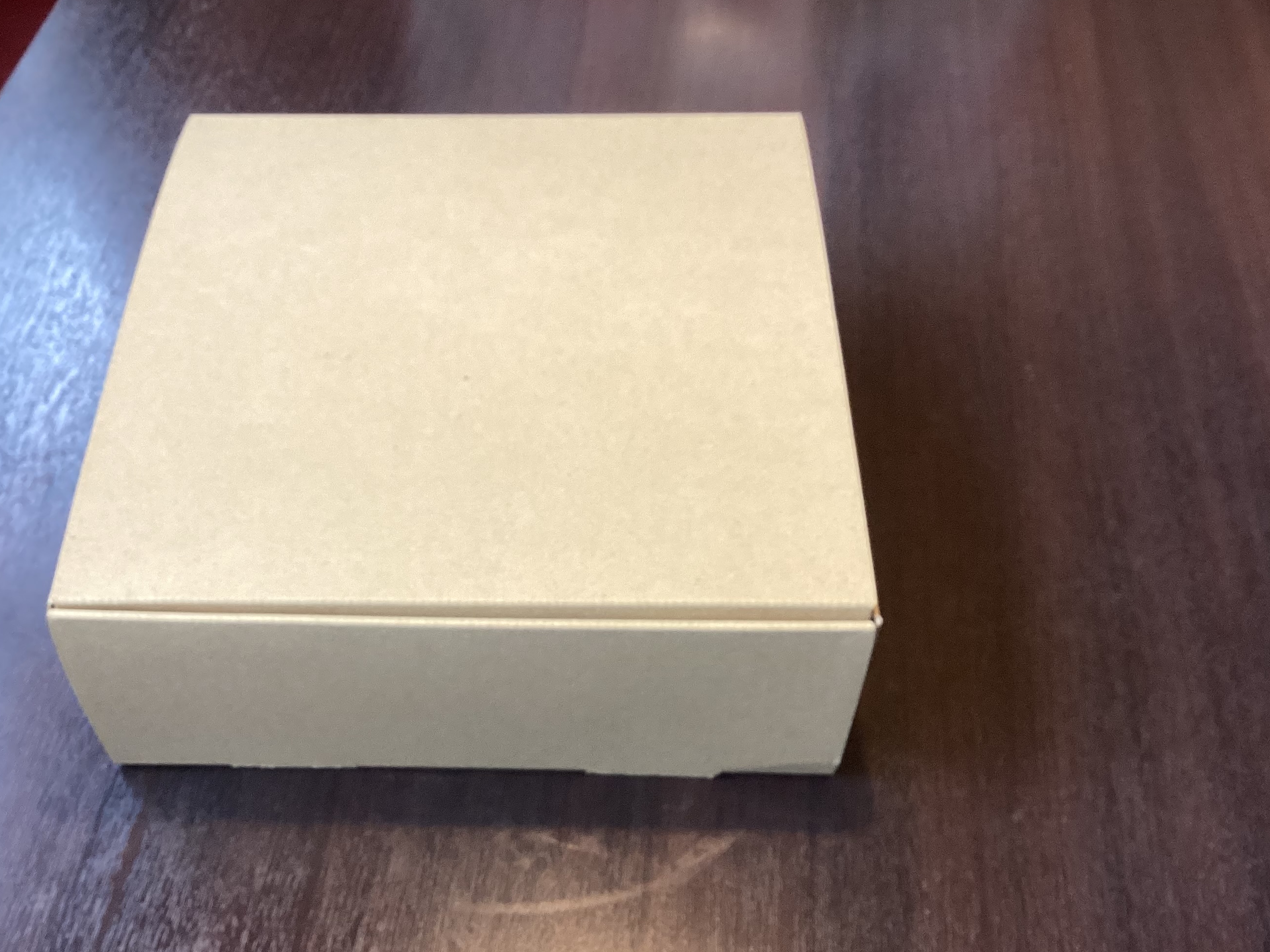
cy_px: 514
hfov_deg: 47.6
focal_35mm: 39
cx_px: 520
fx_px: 1431
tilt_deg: -49.9
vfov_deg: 36.8
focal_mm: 3.3
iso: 100
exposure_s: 1/50
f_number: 2.4
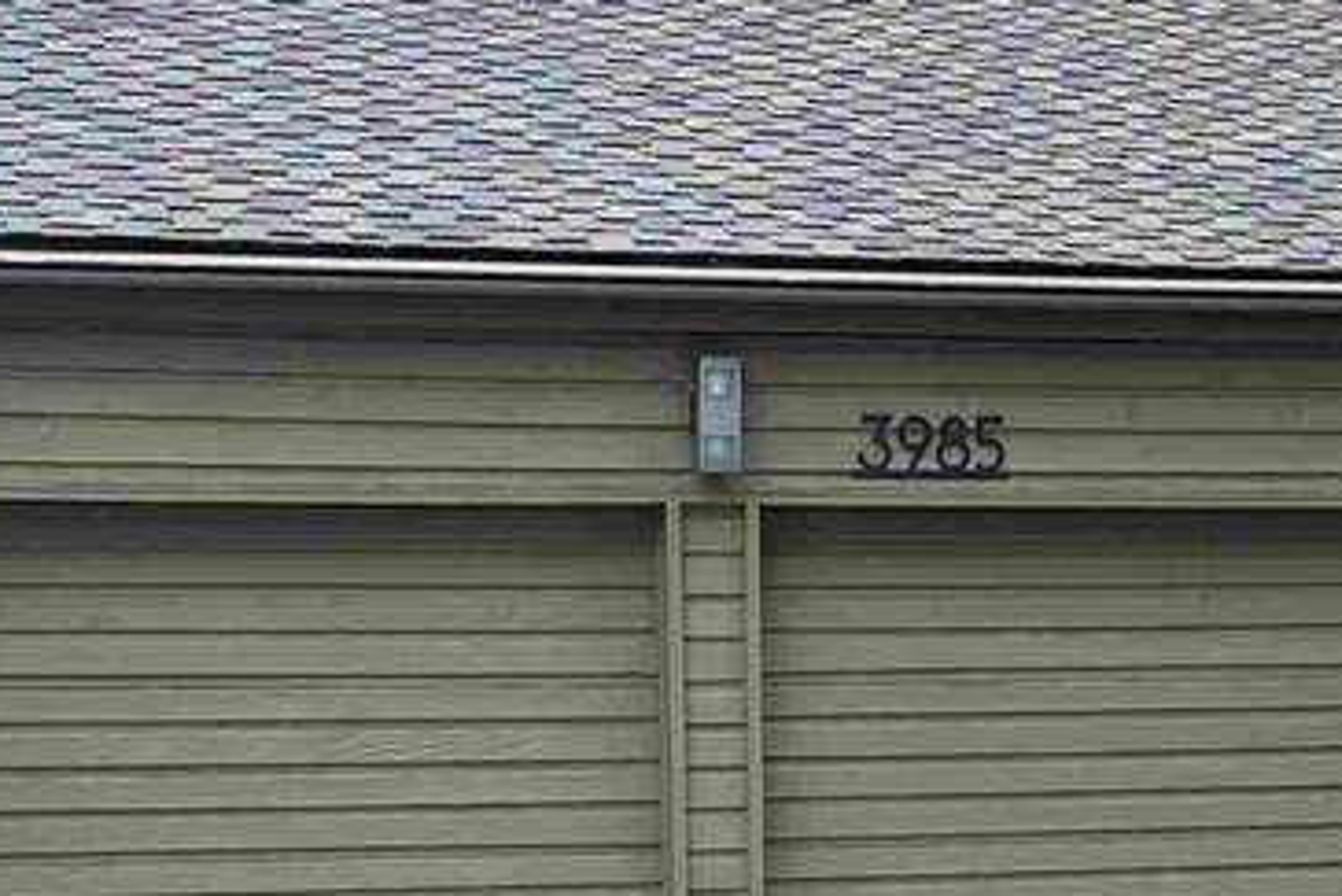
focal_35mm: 95
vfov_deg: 13.9
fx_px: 3543
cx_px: 1250
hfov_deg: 20.9
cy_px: 1147
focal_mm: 4.2
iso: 50
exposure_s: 1/121
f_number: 1.6
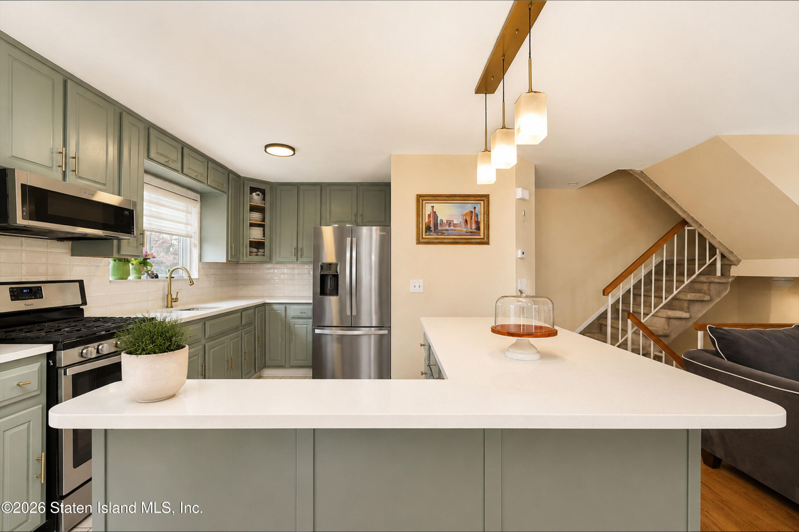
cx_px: 400
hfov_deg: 96.7
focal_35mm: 16
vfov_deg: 73.8
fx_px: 355
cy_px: 266
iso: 64
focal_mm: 16
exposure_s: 1/40
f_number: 4.5
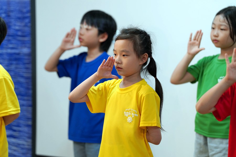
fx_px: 1311
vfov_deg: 6.9
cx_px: 118
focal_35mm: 200
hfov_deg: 10.3
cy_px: 78
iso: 1250
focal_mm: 200
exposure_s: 1/250
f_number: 4
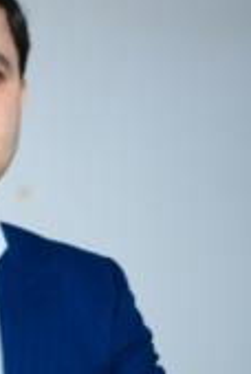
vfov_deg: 4.5
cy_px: 308
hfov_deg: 3.0
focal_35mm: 461
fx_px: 4801
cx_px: -36
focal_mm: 175
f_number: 2.8
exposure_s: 1/200
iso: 640
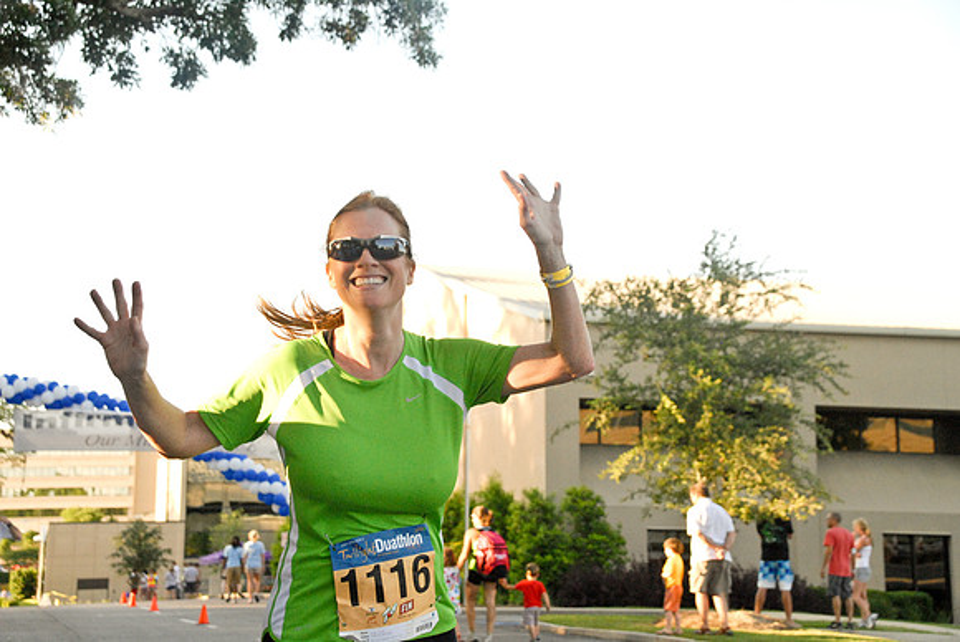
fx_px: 1521
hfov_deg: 35.0
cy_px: 321
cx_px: 480
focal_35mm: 57
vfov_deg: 23.8
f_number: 5.6
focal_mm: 38
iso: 800
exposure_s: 1/500
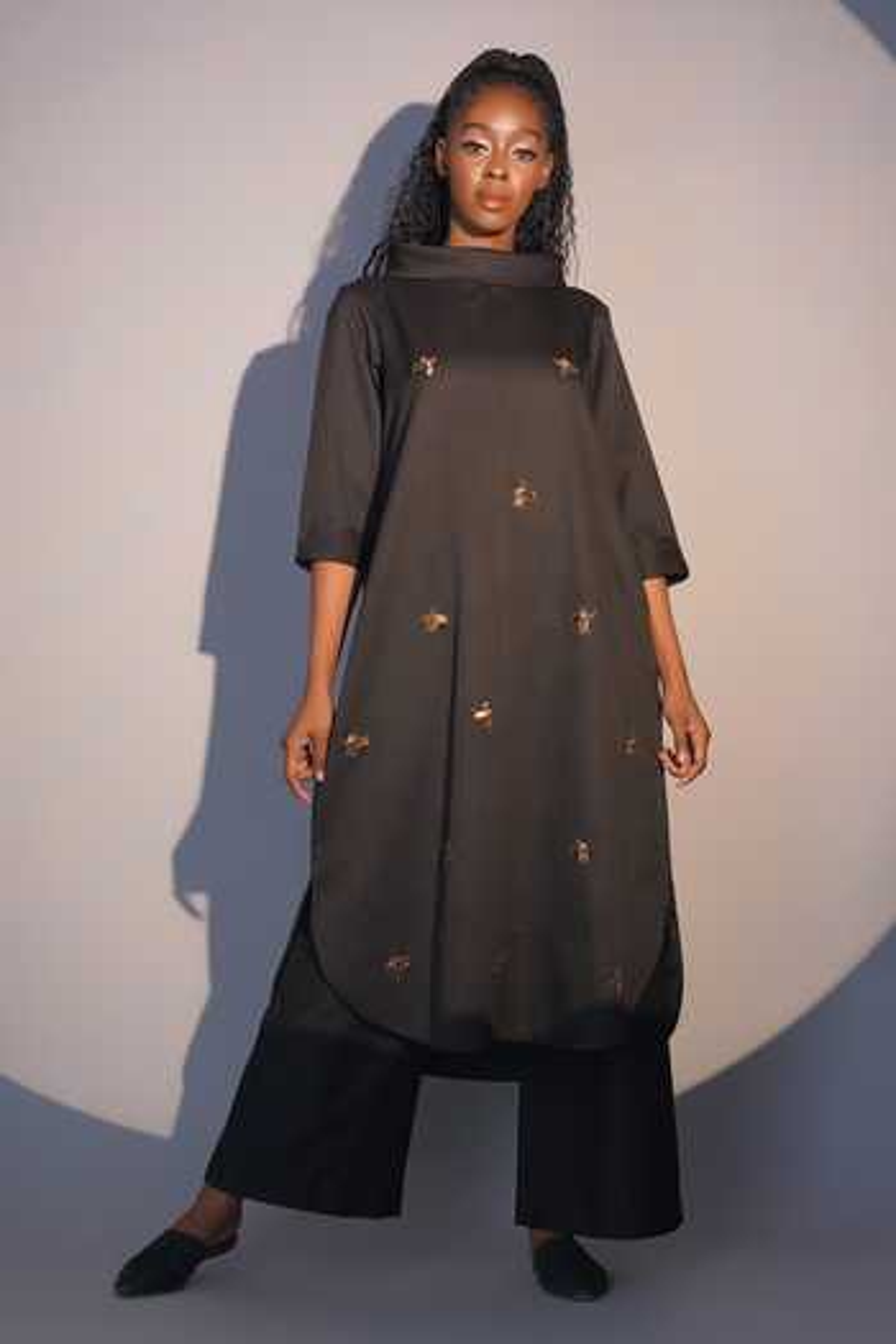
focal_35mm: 50
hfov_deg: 27.0
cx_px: 448
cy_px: 672
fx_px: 1867
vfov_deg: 39.6
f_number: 4
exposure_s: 1/160
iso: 250
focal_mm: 50
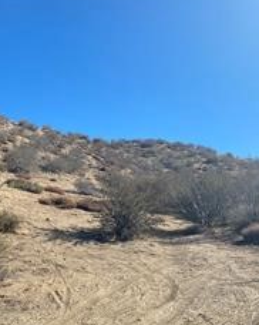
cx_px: 58
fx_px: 365
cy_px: 170
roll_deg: -3.0
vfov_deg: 48.0
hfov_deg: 37.9
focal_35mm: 38
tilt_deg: +11.3
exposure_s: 1/2315
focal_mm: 4.25
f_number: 1.8
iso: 32
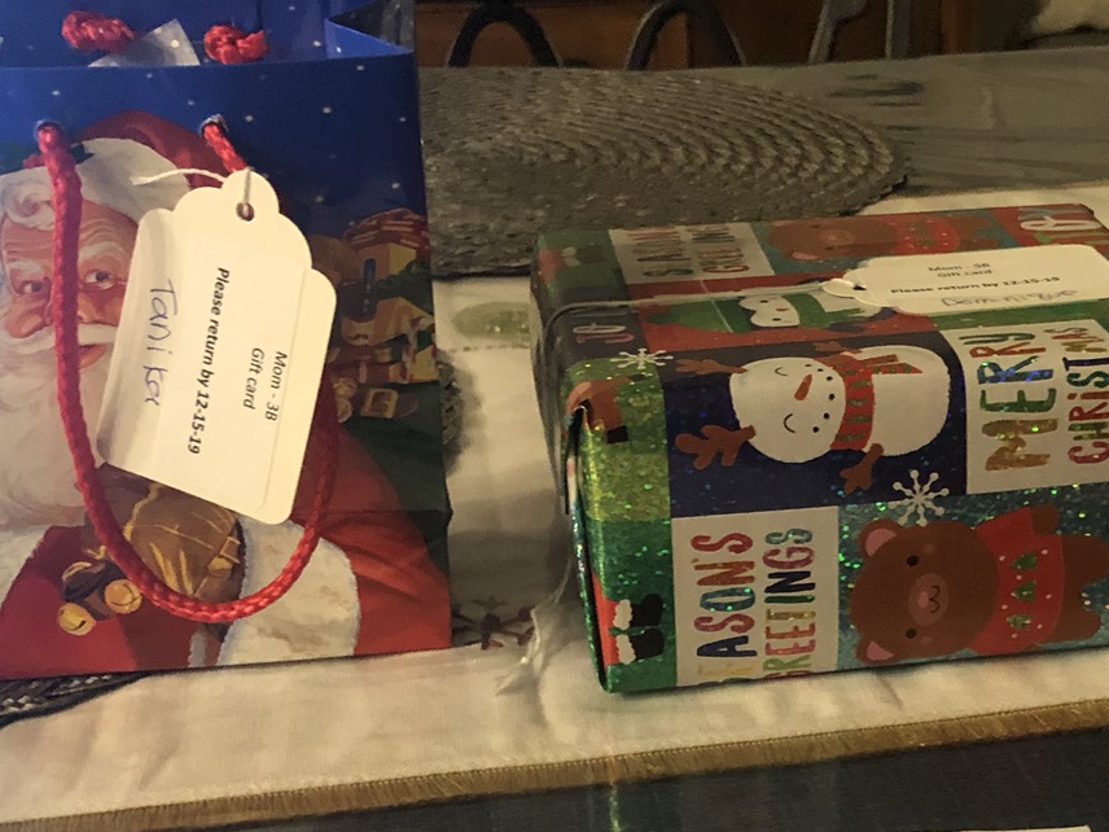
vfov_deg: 21.9
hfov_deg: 28.4
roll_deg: +1.1
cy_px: 529
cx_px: 877
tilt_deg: -23.1
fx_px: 2146
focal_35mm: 67
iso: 100
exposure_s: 1/5
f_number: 1.8
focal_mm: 3.99
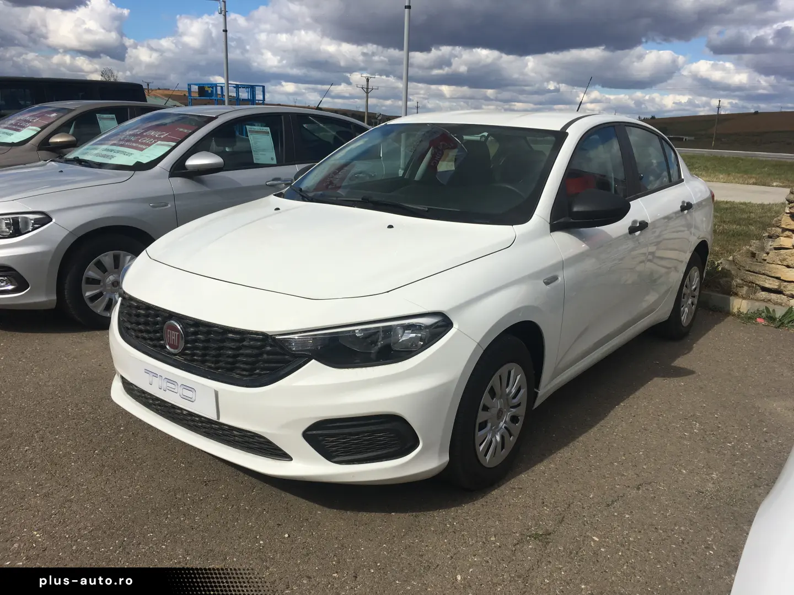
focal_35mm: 29
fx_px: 665
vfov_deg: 48.2
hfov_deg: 61.7
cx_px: 397
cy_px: 298
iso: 25
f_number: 2.2
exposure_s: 1/2481
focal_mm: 4.15
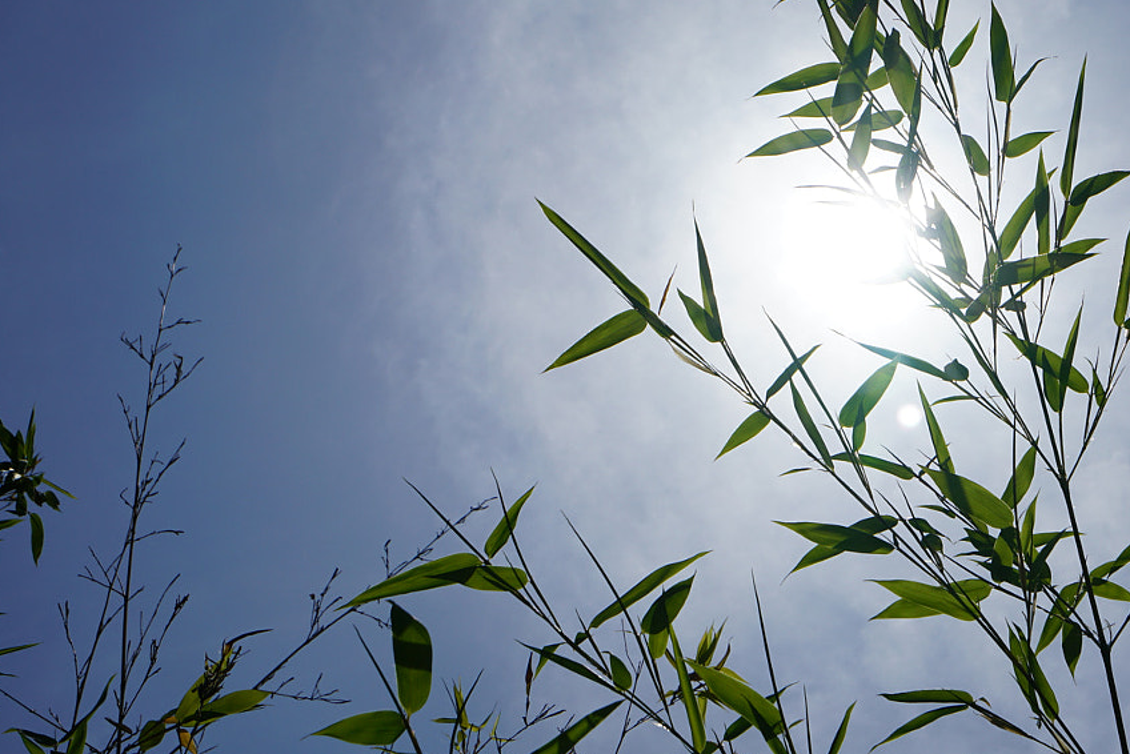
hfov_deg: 29.9
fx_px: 2072
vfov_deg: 20.6
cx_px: 875
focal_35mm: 66
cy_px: 323
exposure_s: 1/640
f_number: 14
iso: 100
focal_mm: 35
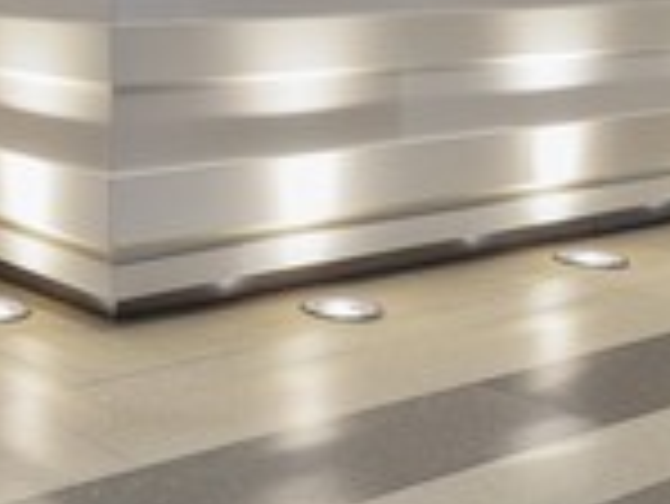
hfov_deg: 26.8
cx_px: -81
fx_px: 1278
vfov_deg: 20.9
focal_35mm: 66
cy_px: -83
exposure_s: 1/8
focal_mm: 16
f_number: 8
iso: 250
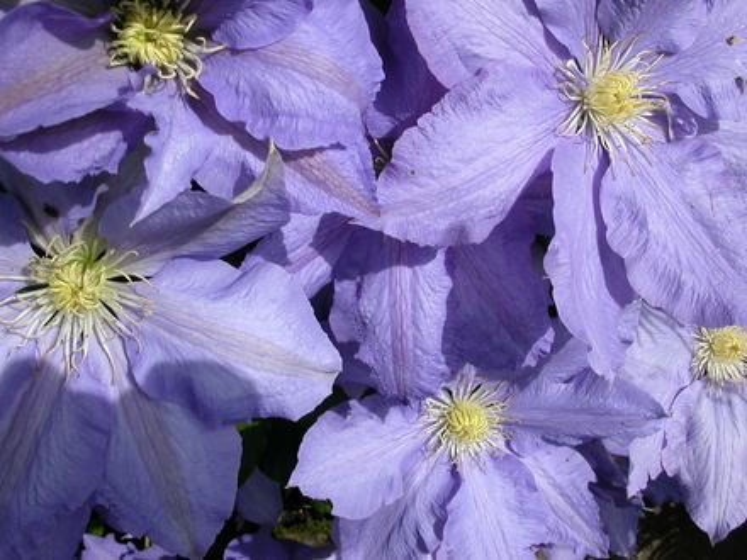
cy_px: 280
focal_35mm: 37
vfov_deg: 38.7
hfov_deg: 50.1
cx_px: 374
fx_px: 798
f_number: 4.5
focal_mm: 5.6
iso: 100
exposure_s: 1/754
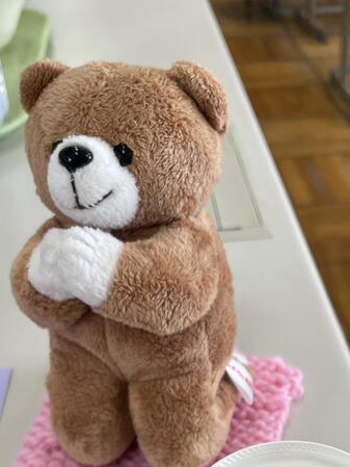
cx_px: 273
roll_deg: -0.6
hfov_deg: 26.6
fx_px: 728
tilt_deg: -42.3
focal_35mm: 54
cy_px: 428
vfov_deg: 33.5
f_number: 1.6
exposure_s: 1/121
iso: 64
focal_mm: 4.2
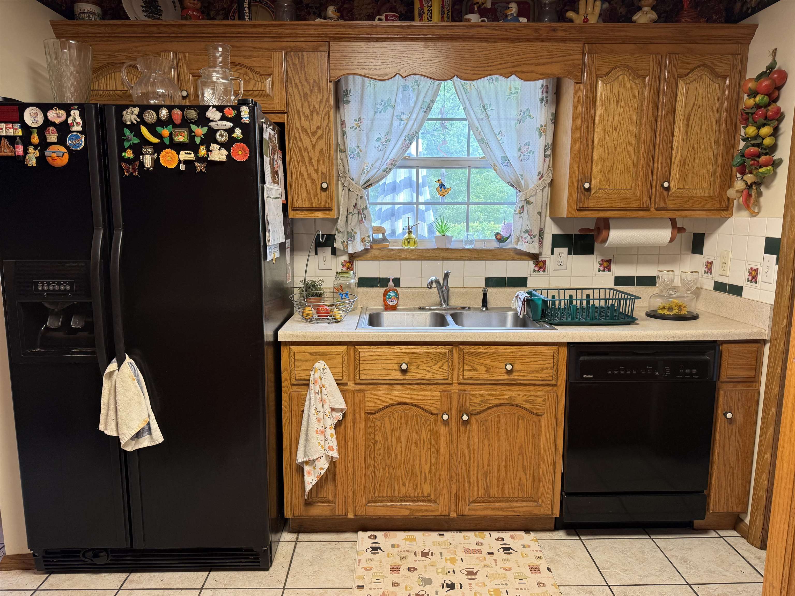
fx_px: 551
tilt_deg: -8.7
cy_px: 298
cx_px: 398
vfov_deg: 56.8
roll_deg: -0.5
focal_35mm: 24
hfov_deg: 71.6
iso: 125
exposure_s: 1/60
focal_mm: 6.76
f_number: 1.78
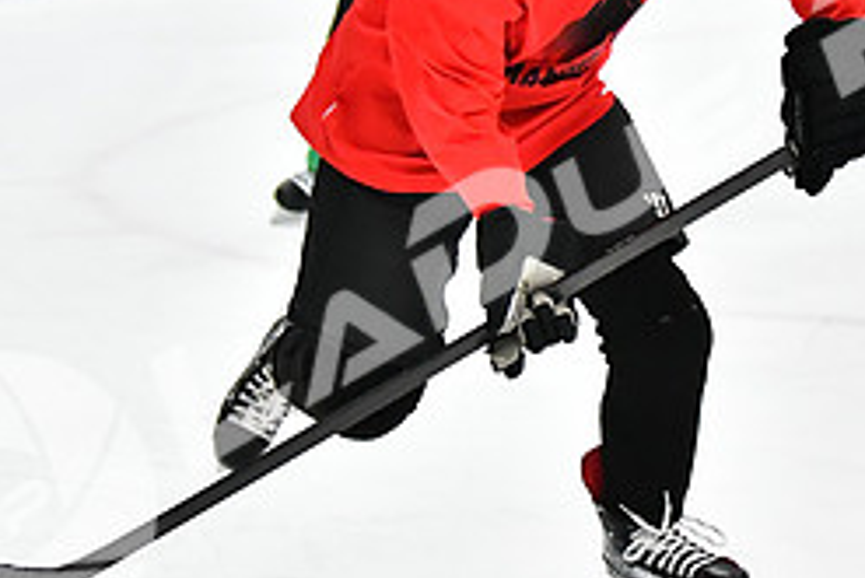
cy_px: 149
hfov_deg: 8.1
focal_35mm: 254
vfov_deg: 5.4
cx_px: 620
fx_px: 6106
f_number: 2.8
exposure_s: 1/1600
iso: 6400
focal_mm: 72
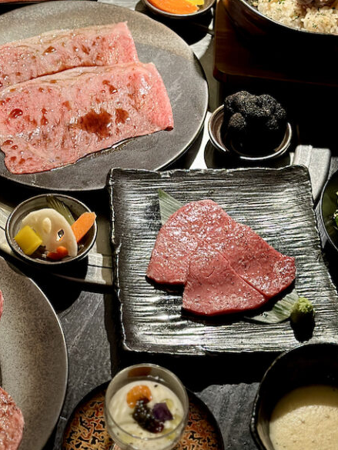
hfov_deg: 17.5
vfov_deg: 23.1
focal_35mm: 84
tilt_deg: -47.3
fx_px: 1093
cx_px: 96
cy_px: 138
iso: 400
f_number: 1.78
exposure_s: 1/40
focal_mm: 6.86
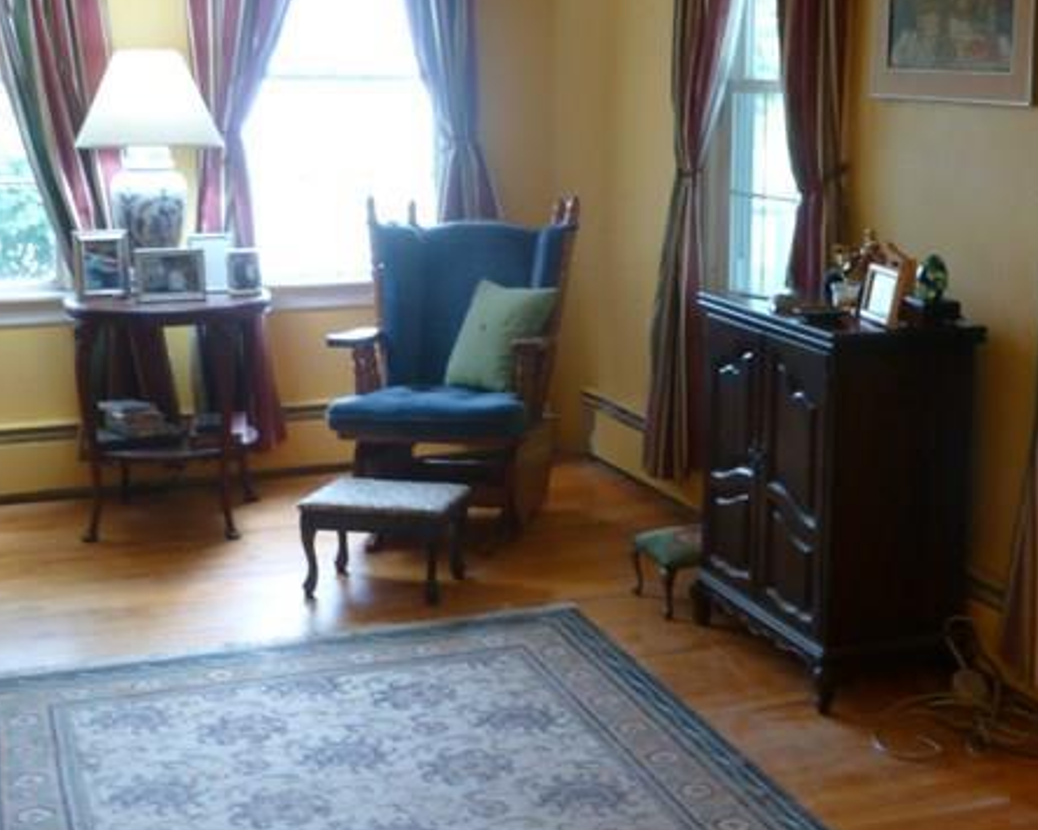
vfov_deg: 27.9
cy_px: 281
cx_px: 673
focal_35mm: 54
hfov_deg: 34.5
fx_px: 1659
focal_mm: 4.3
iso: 100
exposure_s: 1/4
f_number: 3.3
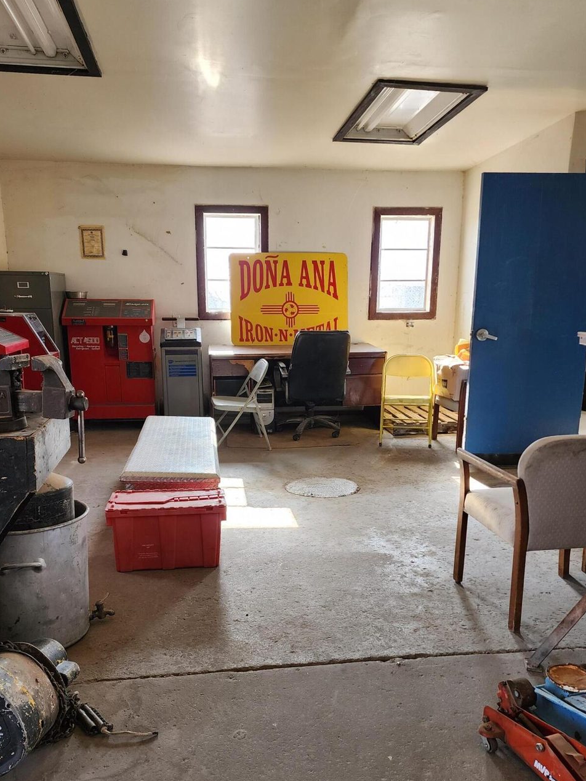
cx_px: 278
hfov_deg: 48.2
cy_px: 444
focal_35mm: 29
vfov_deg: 61.4
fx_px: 654
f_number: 1.8
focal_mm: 6.4
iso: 100
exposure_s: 1/180
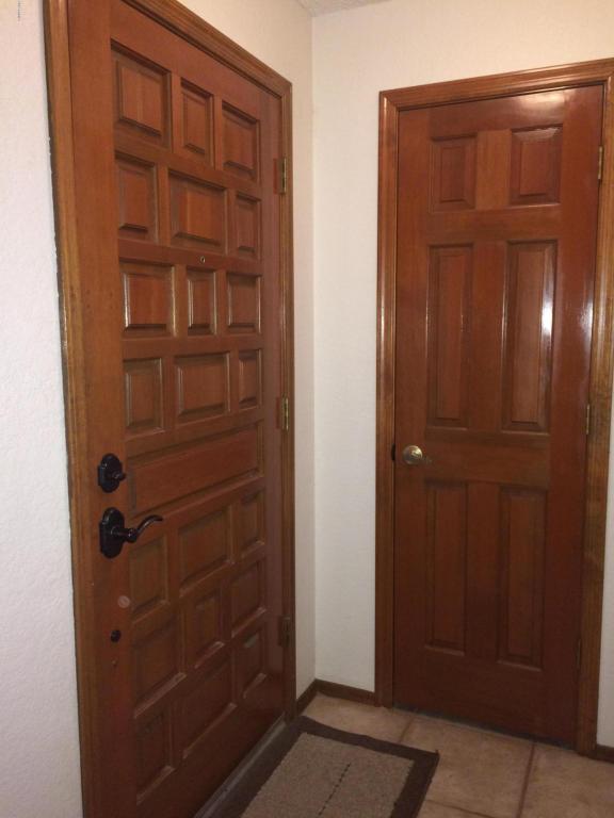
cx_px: 307
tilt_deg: -8.3
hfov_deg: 48.2
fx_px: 686
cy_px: 409
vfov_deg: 61.7
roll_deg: +1.2
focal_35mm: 29
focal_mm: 4.15
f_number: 2.2
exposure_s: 1/17
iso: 160
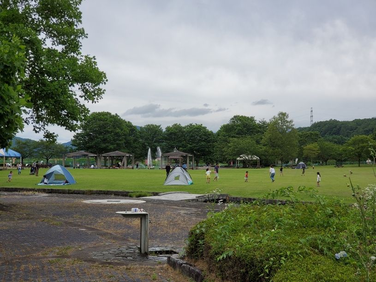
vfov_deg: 28.0
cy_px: 141
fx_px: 565
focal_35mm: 52
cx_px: 188
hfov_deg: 36.8
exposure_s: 1/746
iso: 50
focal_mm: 6
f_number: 2.4
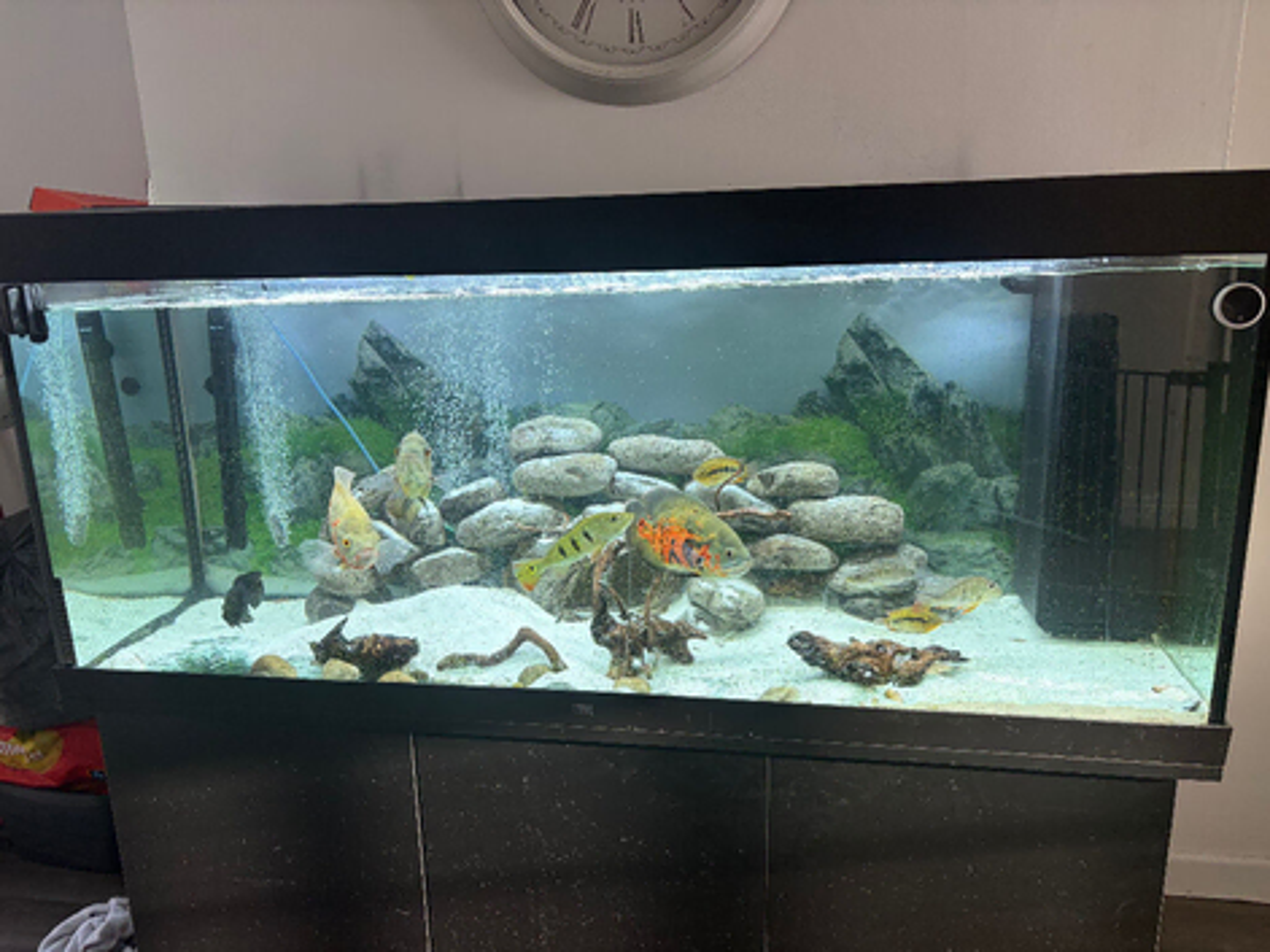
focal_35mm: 26
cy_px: 476
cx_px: 635
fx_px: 954
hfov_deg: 67.3
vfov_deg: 53.0
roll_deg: +3.1
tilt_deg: -13.2
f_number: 1.6
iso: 125
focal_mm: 5.96
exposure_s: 1/122
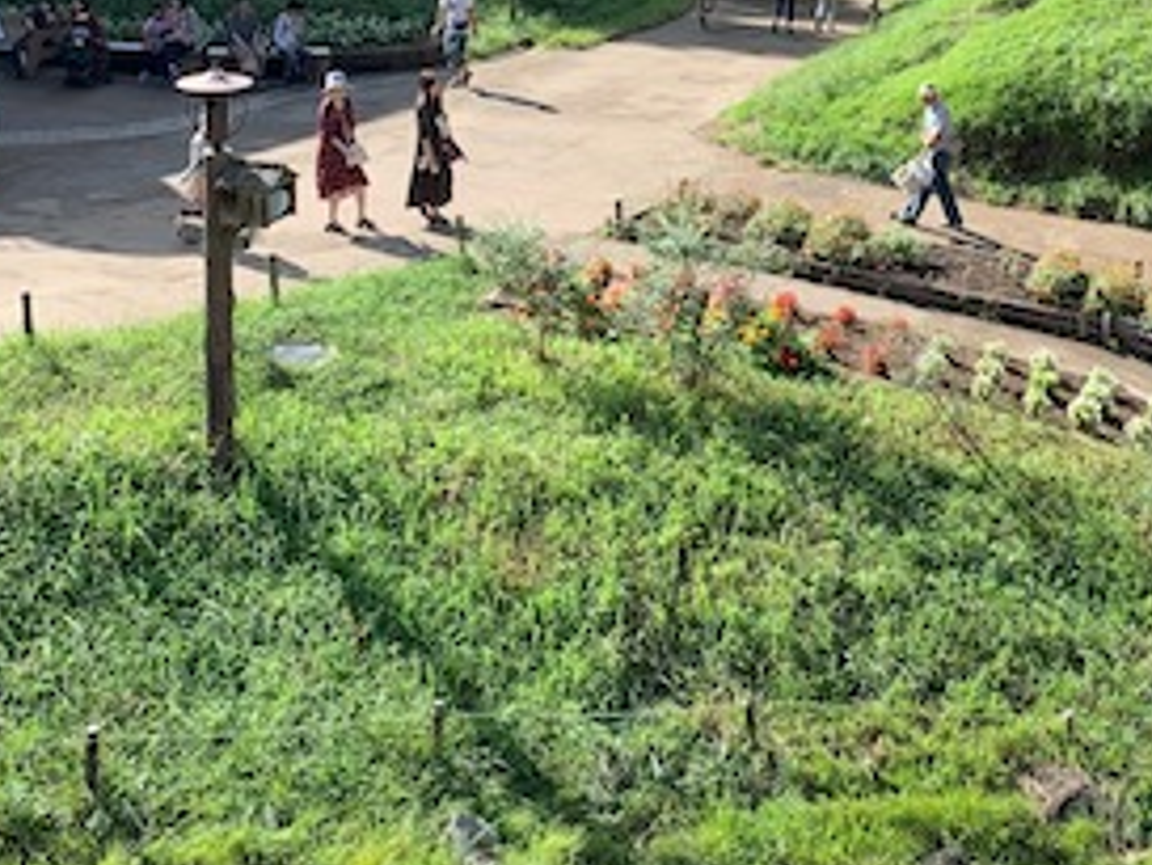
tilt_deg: -12.3
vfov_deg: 23.4
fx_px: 2031
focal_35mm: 61
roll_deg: -2.2
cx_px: 747
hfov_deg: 31.5
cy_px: 84
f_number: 1.8
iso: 25
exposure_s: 1/639
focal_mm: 4.25
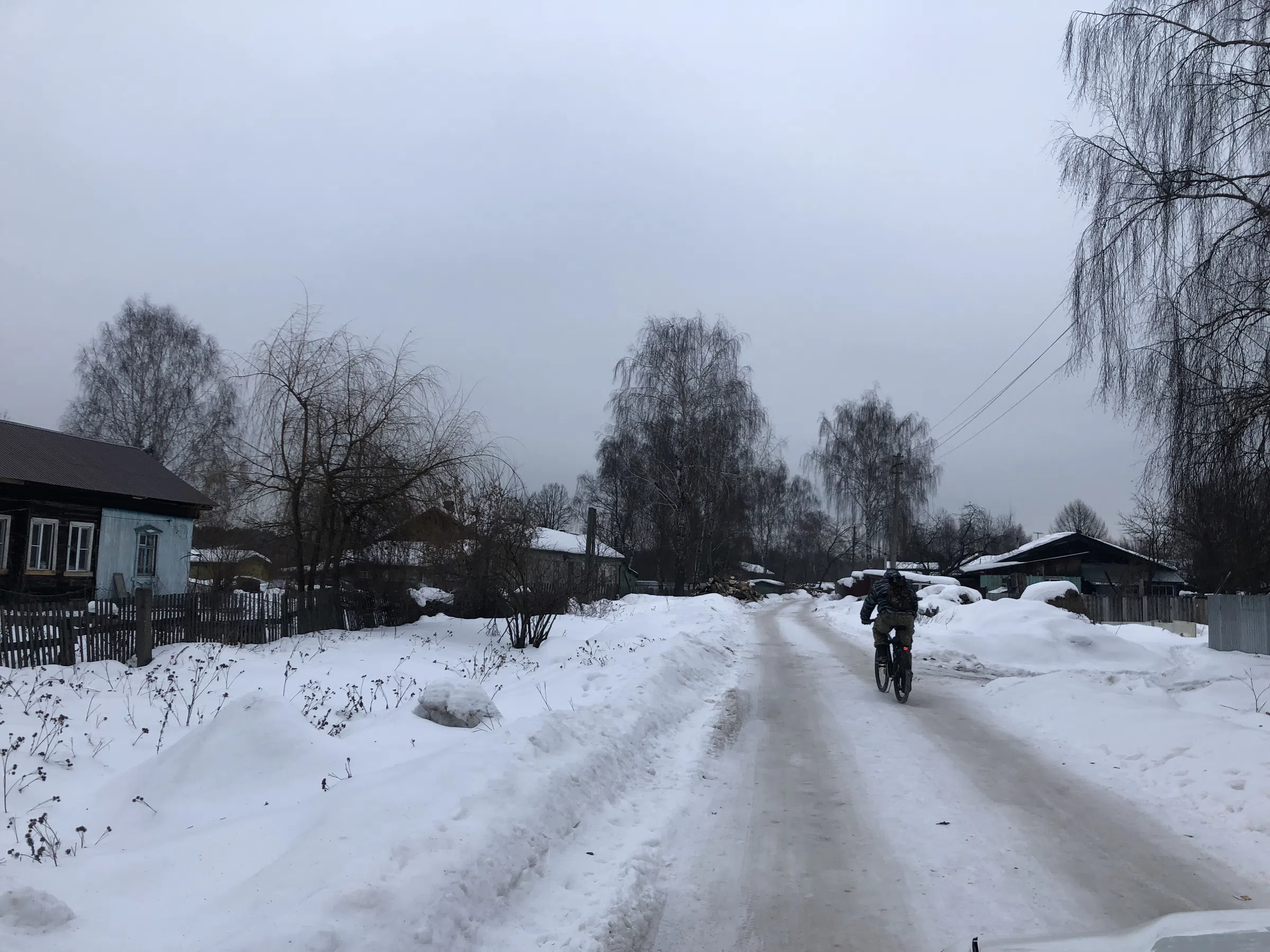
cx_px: 635
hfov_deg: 63.4
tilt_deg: +5.4
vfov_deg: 49.7
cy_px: 476
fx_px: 1027
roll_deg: -1.5
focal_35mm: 28
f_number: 1.8
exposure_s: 1/120
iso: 32
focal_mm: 4
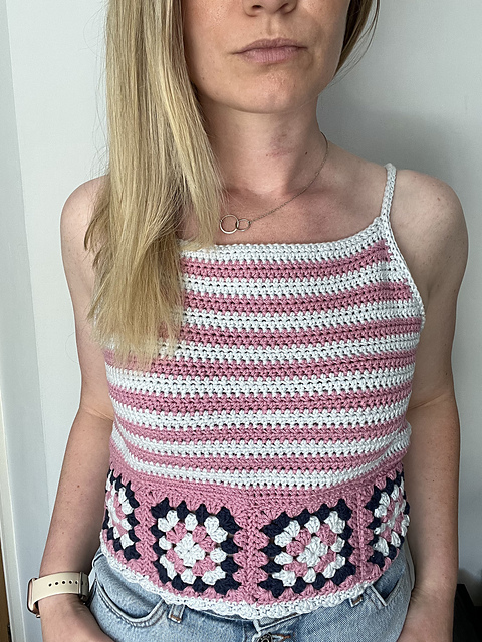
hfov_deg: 46.8
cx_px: 241
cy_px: 321
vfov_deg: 60.0
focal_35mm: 30
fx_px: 557
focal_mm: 2.71
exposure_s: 1/61
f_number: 2.2
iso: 100
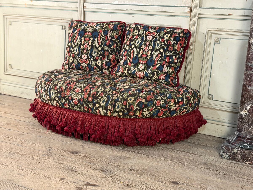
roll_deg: -4.0
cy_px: 95
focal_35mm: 48
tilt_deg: -10.6
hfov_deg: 39.7
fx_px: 351
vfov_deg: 30.3
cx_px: 126
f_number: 1.78
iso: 250
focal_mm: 6.76
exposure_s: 1/50
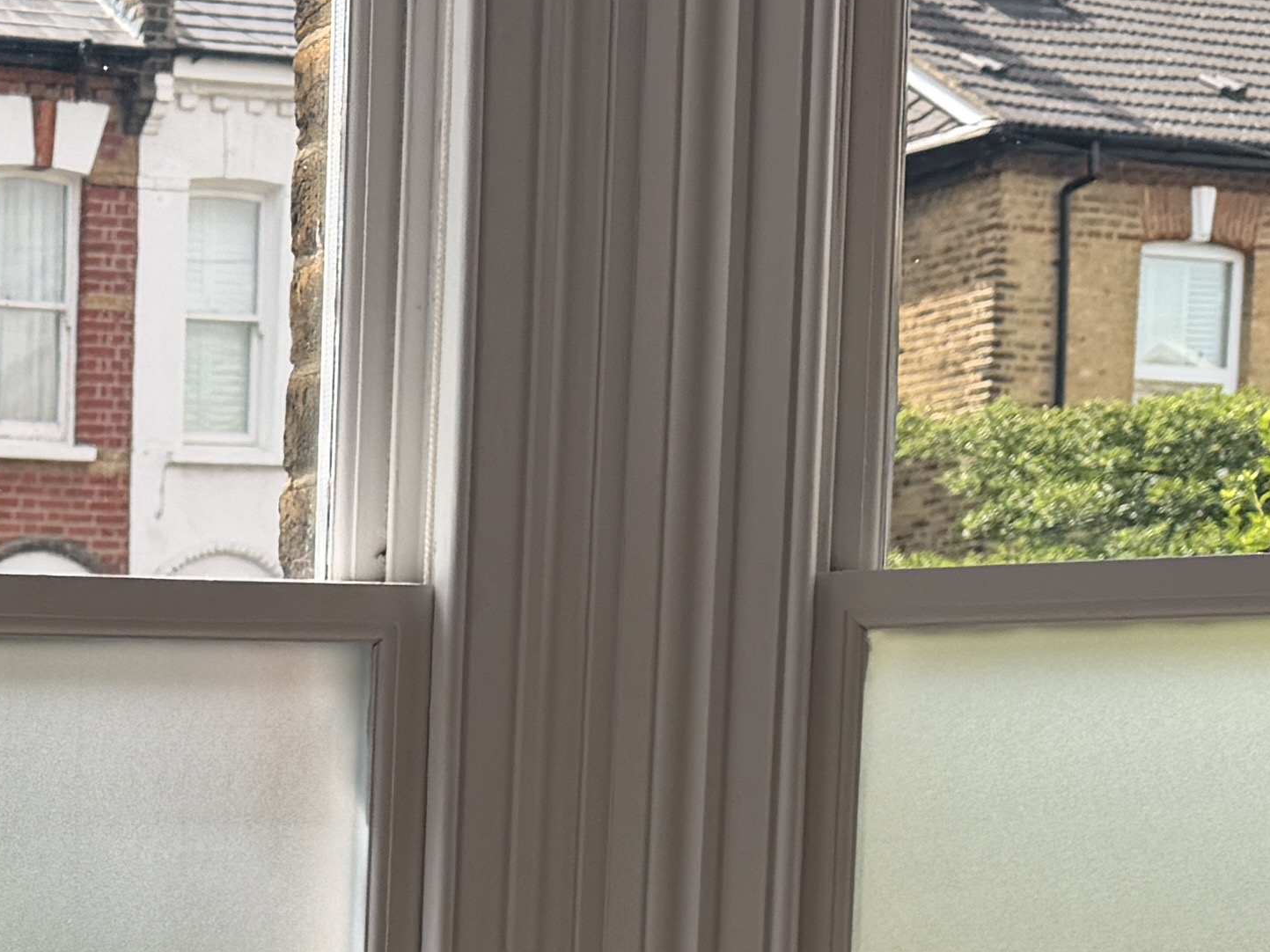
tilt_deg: -7.5
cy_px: 1366
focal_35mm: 95
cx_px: -369
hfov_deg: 19.1
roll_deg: +0.4
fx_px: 3485
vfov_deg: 14.6
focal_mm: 6.76
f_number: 1.78
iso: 80
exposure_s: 1/1727
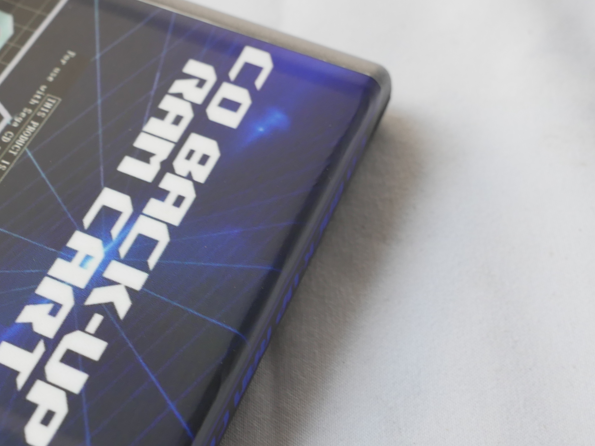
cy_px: 286
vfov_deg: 23.2
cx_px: 33
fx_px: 1083
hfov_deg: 29.2
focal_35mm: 63
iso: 200
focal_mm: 15
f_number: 5
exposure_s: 1/50
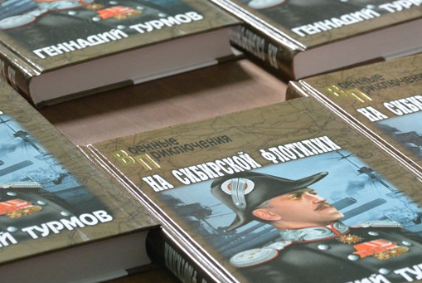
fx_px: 2360
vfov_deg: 6.9
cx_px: 192
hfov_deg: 10.2
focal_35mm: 201
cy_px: 163
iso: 800
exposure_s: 1/40
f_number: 4
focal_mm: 47.5
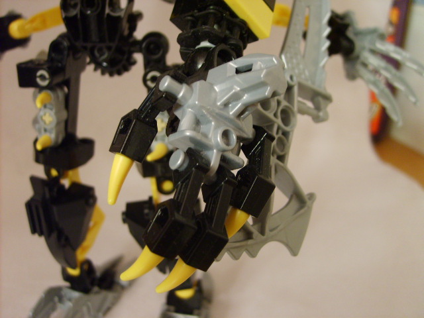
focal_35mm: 35
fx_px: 429
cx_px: 212
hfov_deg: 52.6
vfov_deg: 40.7
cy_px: 159
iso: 140
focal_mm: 5.8
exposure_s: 1/3
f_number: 2.8
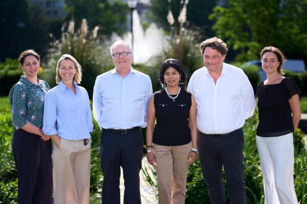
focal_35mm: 76
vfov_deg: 17.9
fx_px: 648
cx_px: 154
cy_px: 102
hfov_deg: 26.7
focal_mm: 76
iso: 250
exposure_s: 1/5000
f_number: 2
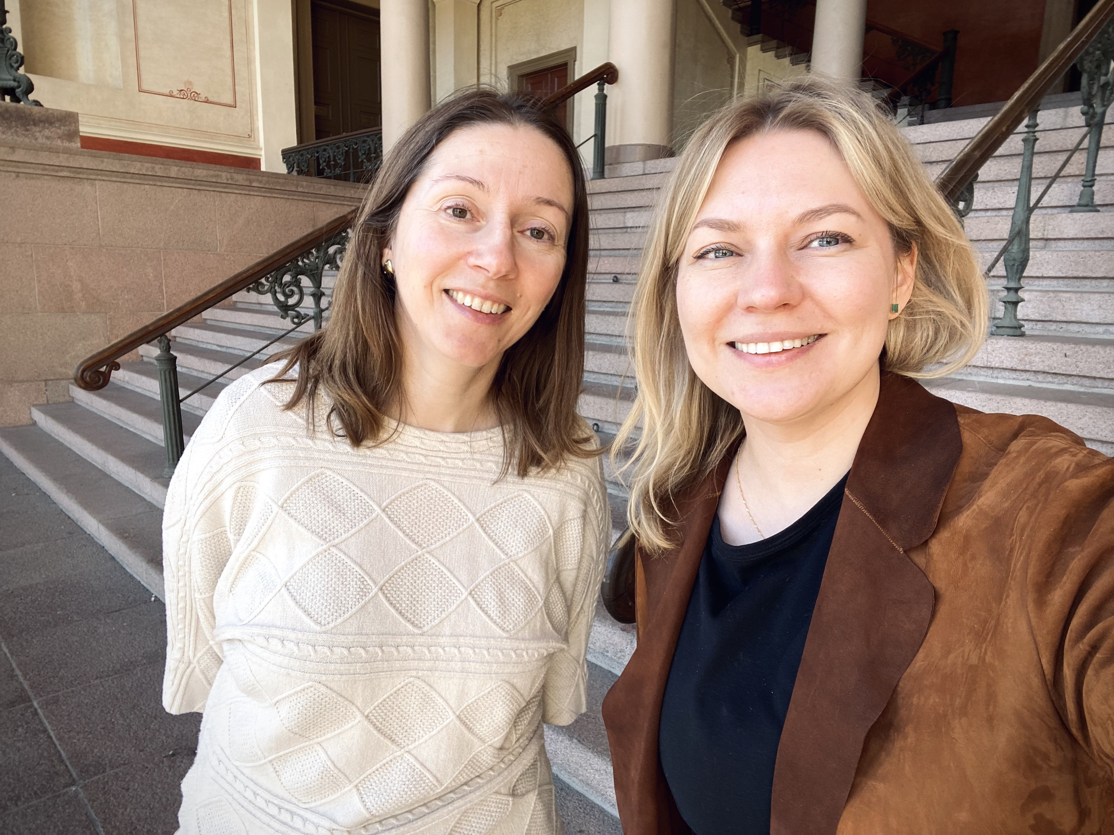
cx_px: 557
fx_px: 740
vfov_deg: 58.9
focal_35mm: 23
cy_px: 418
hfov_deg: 73.9
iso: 32
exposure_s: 1/122
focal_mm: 2.71
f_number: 2.2
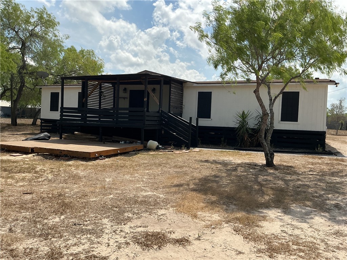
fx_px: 291
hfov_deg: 61.7
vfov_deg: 48.2
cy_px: 130
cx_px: 174
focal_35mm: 29
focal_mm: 3
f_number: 1.8
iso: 25
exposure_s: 1/2667
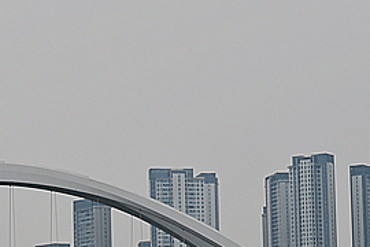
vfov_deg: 9.7
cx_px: 178
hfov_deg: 14.6
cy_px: 215
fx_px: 1441
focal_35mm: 140
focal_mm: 31.5
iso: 100
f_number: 8
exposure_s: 1/125
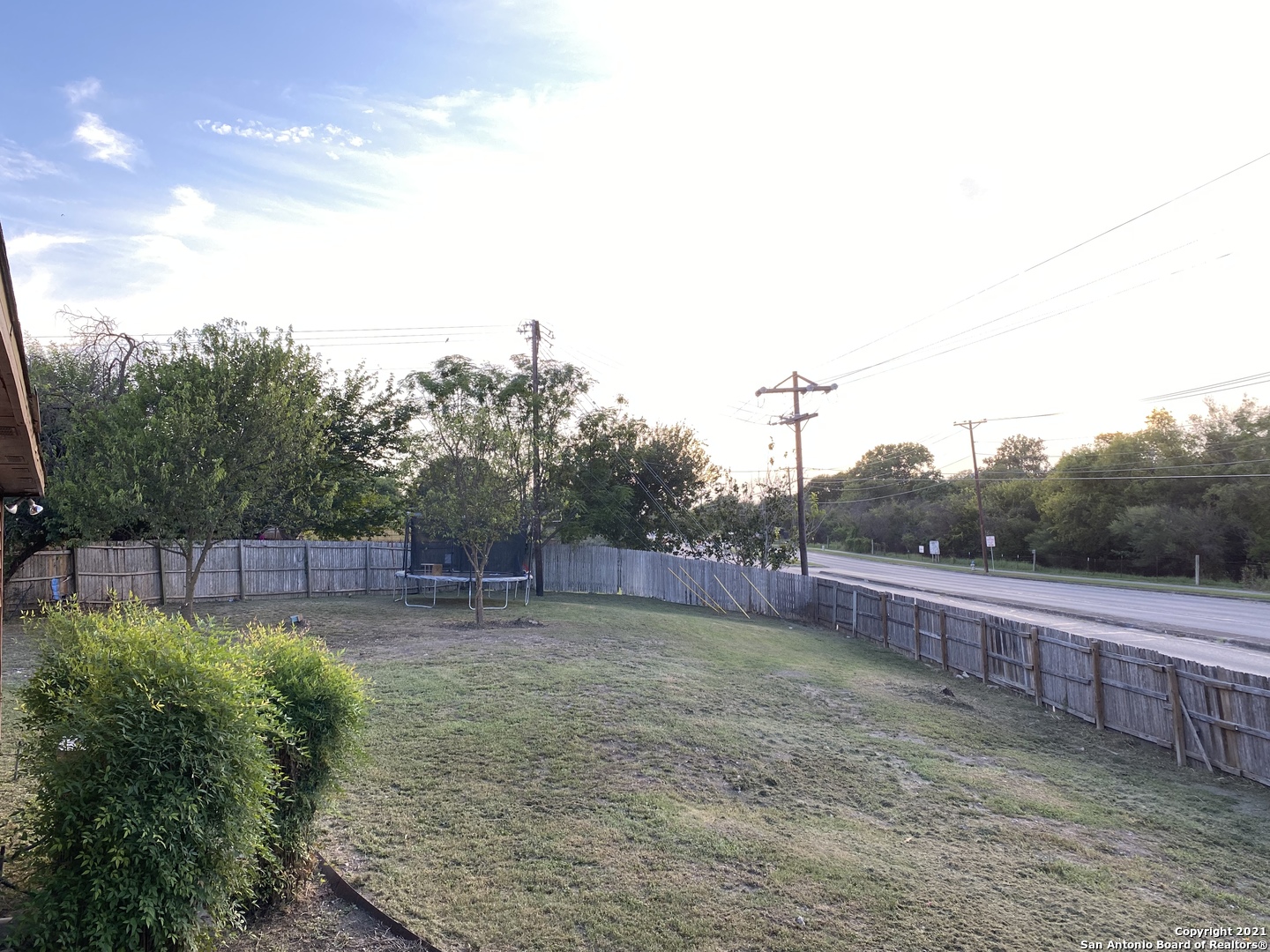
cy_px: 476
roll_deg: +2.4
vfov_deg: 53.1
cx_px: 635
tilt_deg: +4.4
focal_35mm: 26
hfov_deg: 67.3
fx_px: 954
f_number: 1.8
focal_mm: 4.25
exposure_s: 1/121
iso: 80
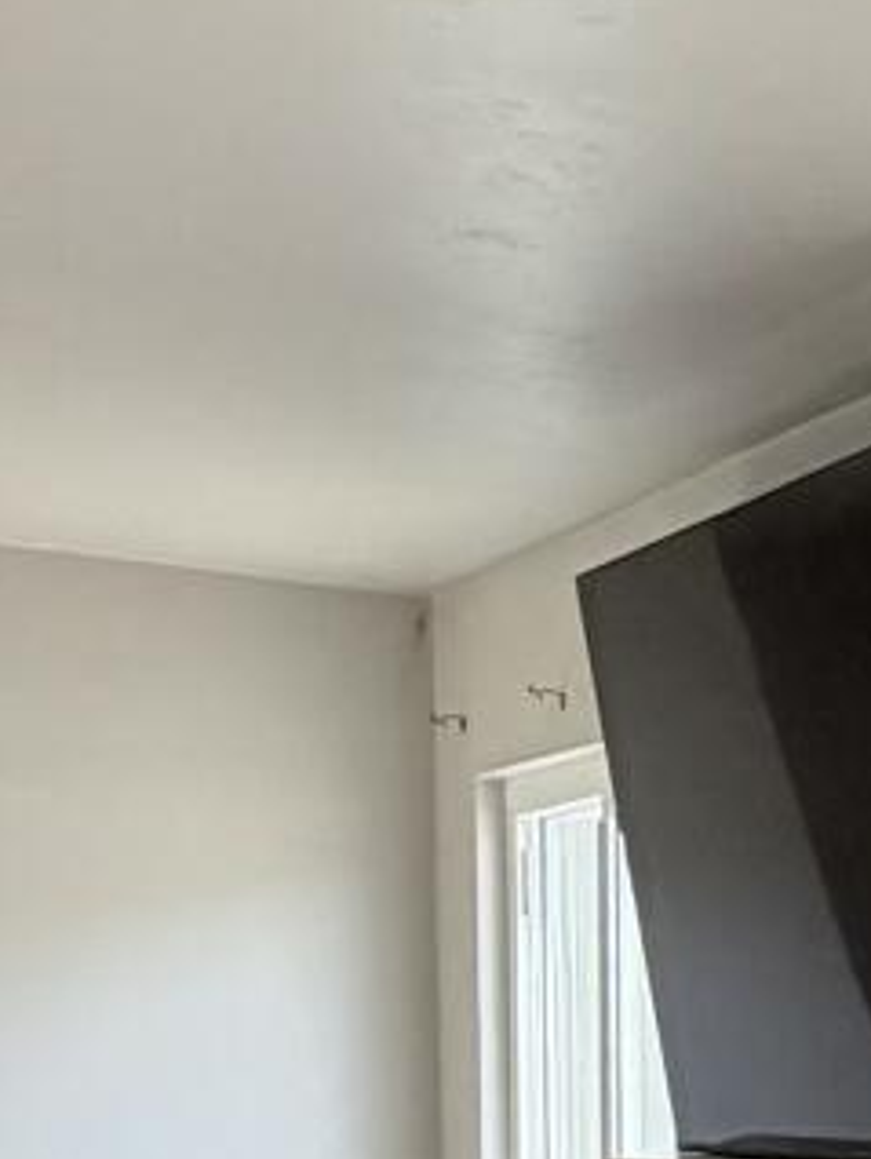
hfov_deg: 14.5
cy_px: 1498
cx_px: 1618
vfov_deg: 20.4
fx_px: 2948
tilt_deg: -6.7
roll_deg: -1.6
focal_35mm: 88
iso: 125
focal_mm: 2.22
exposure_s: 1/121
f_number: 2.2
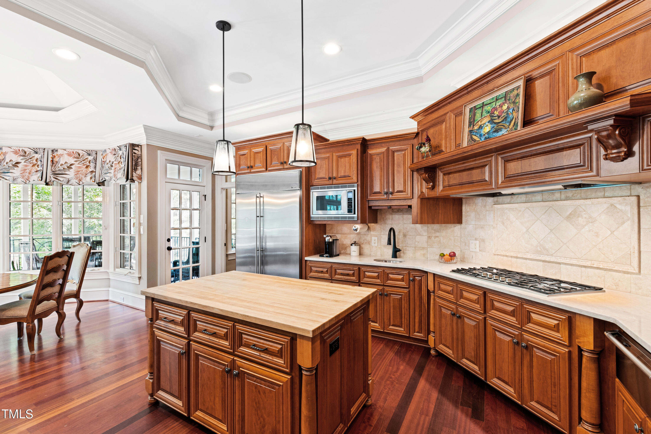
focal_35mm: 15
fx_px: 271
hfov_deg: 100.4
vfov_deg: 77.3
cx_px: 326
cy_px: 217
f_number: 8
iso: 100
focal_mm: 10
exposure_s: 1
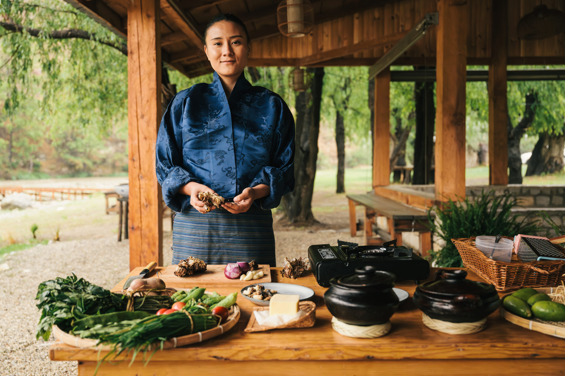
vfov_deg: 36.9
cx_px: 282
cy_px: 188
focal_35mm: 36
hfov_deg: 53.1
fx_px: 565
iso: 6400
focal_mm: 36
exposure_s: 1/80
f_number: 3.2
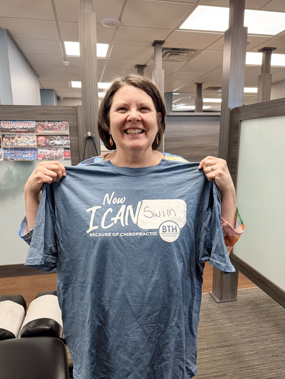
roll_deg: +0.3
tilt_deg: -11.9
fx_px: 274
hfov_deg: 54.9
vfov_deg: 69.4
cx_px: 141
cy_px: 197
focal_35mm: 25
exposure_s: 1/120
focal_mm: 6.76
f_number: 1.78
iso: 200
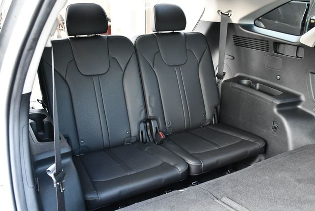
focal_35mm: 36
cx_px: 158
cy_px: 106
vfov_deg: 36.9
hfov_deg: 53.1
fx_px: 315
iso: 1600
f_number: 3.5
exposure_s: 1/125
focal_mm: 18
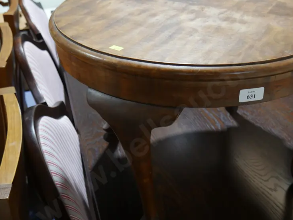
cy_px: 99
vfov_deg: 36.8
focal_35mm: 39
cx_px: 203
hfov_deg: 46.8
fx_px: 330
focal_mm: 14
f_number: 3.5
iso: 640
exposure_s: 1/60
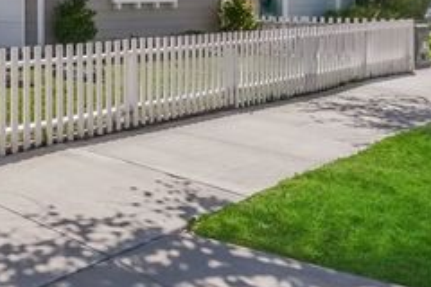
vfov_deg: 31.3
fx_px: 479
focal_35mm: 40
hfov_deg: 35.7
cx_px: -108
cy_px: 10
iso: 100
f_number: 11
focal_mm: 10
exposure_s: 1/250
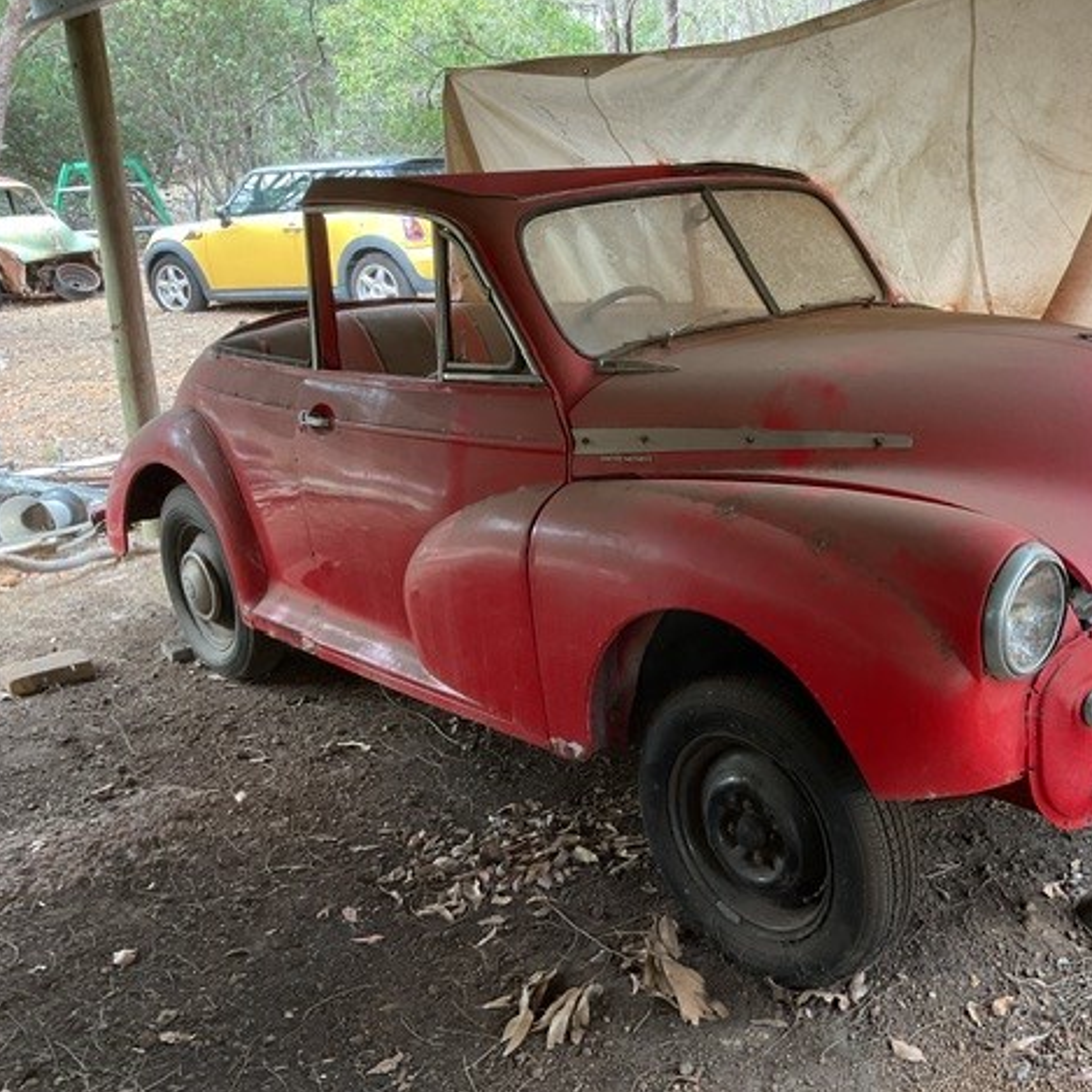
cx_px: 738
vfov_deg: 47.2
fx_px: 1249
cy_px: 540
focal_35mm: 35
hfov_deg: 46.4
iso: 50
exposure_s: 1/60
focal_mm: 3
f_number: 1.8
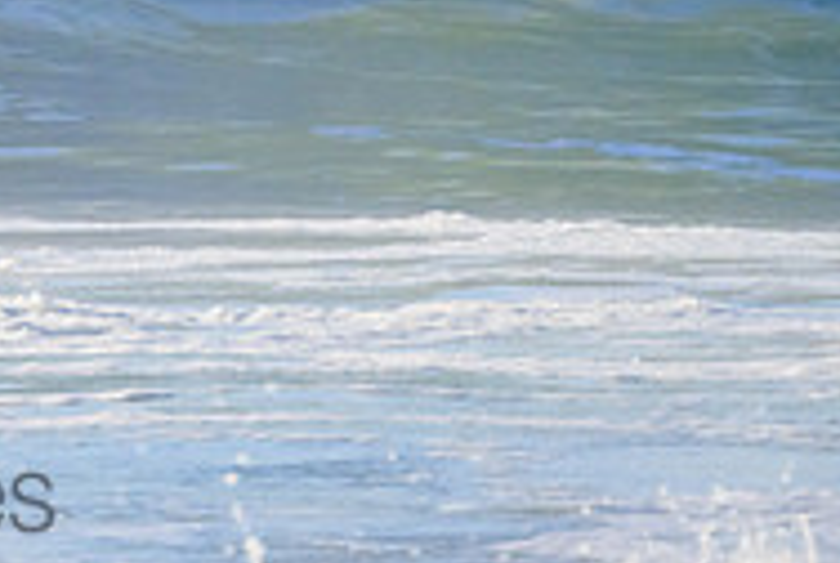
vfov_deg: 0.6
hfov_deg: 0.8
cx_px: -290
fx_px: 57560
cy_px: -248
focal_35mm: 2463
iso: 1400
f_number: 11
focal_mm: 800
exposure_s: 1/2000
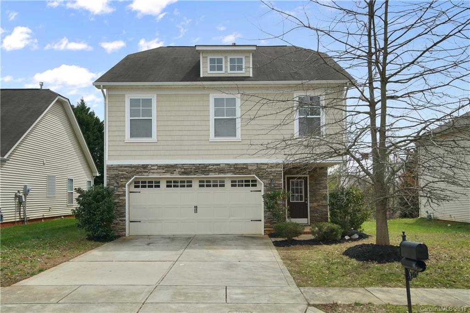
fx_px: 457
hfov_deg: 54.4
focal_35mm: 35
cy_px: 156
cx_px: 235
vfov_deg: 37.9
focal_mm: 35
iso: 200
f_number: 8
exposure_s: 1/800
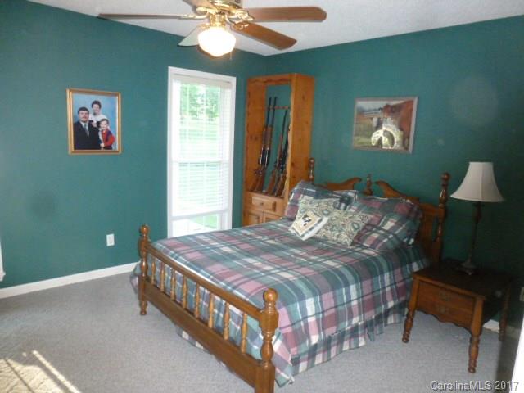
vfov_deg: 56.8
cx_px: 262
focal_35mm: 24
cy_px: 196
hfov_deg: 71.6
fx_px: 363
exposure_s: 1/60
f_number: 3.3
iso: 800
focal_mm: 4.3
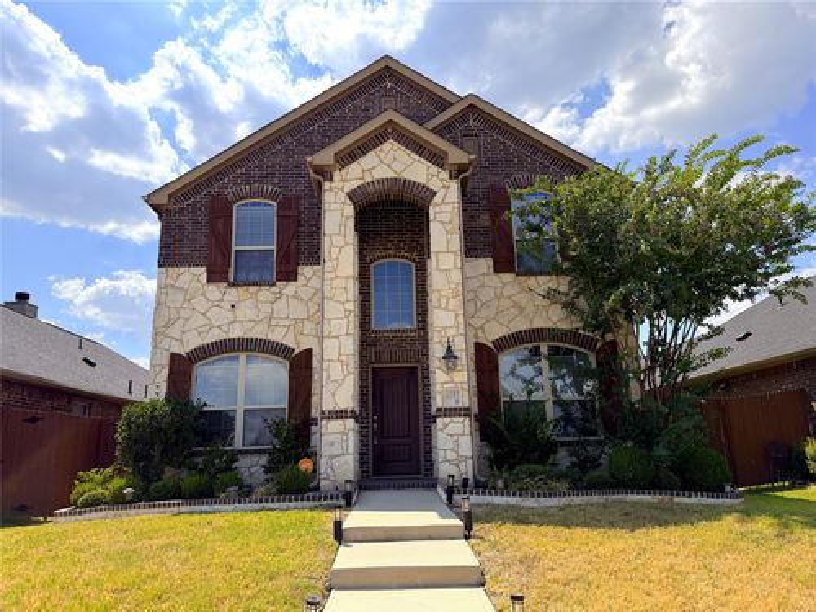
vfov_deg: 56.8
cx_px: 408
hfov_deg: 71.6
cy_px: 306
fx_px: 566
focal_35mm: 24
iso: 100
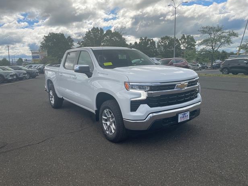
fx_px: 193
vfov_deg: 51.4
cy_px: 92
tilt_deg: -7.4
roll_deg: +2.7
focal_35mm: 27
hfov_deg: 65.3
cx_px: 122
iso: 32
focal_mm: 4.2
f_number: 1.6
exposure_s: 1/1595
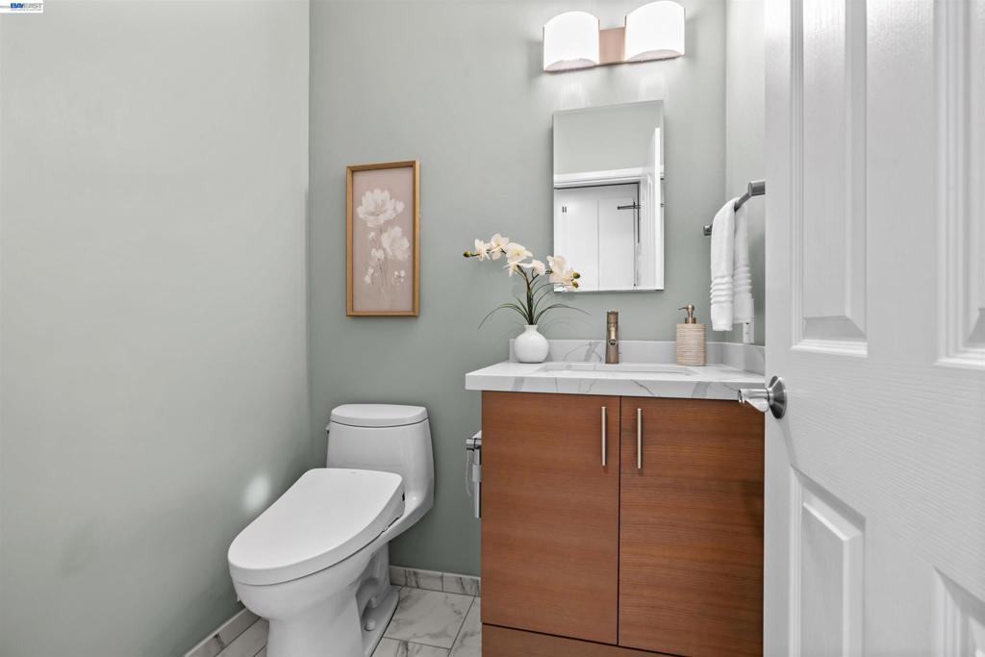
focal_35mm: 16
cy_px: 328
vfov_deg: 73.8
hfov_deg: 96.7
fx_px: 438
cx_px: 492
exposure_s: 2
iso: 100
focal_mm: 16
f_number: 8
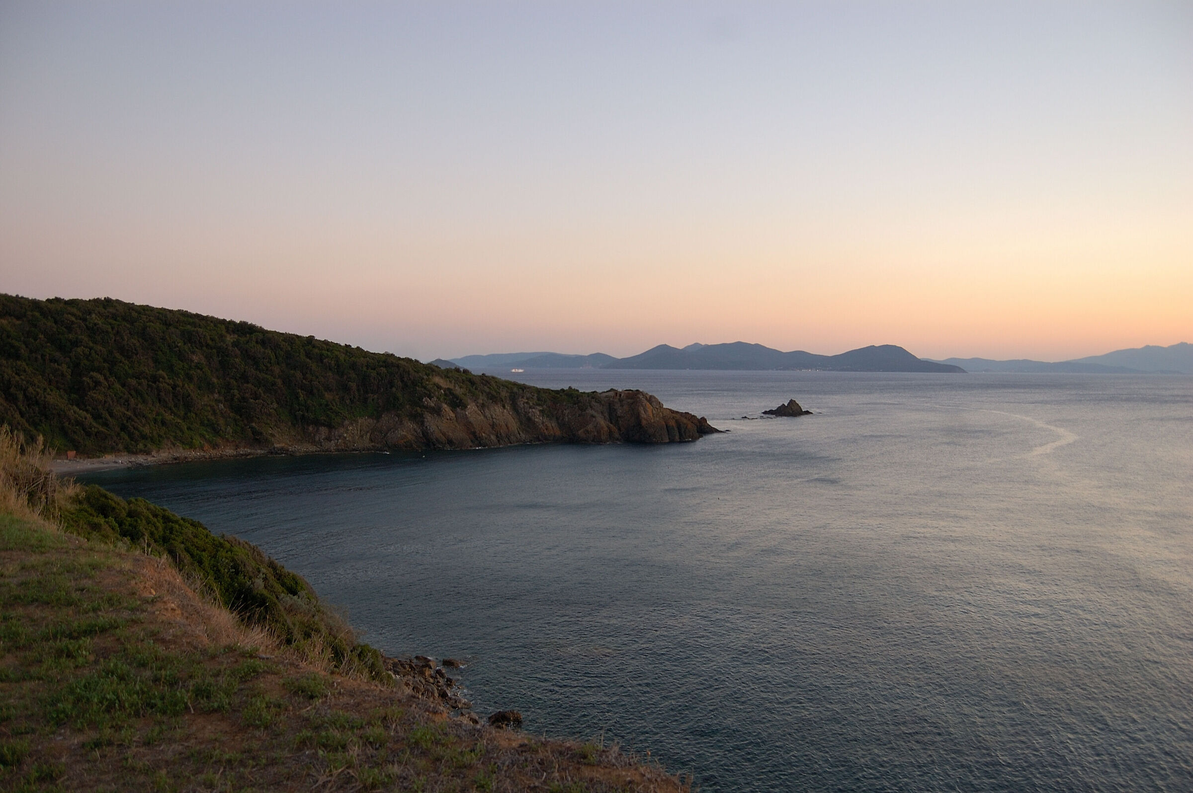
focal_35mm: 27
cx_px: 596
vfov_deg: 47.9
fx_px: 894
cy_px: 396
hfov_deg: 67.4
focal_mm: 18
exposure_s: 1/25
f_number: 3.5
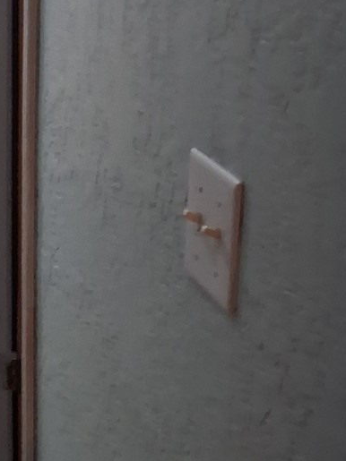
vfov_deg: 20.2
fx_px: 1293
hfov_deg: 13.9
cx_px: -240
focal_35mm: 97
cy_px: 297
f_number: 1.8
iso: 500
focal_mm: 3.98
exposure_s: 1/50
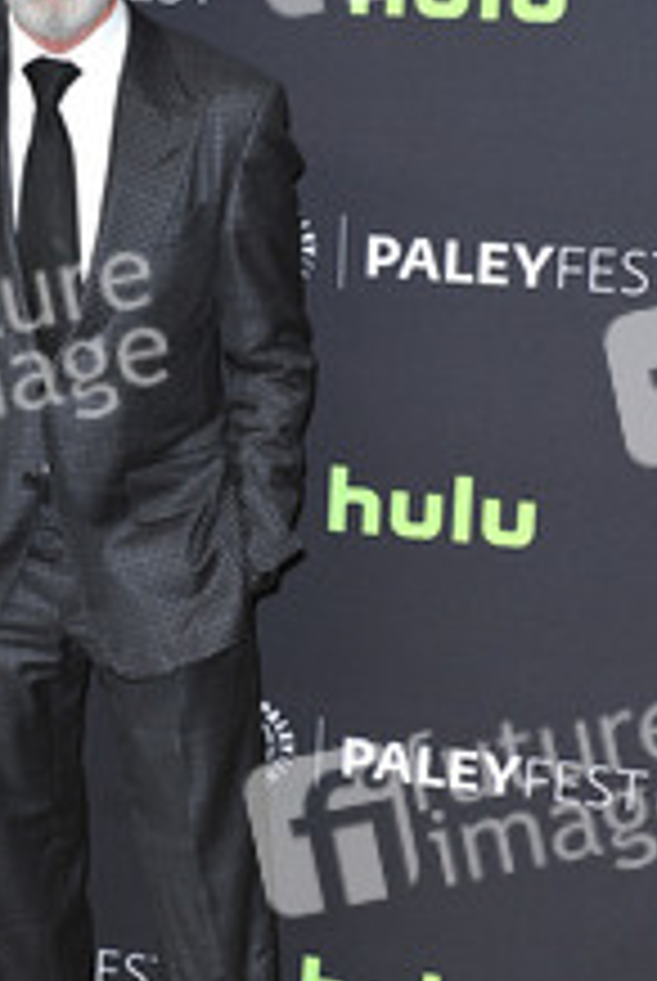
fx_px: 3002
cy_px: 585
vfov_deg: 18.5
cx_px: 70
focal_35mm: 110
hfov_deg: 12.4
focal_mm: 60
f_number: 4.5
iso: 500
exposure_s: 1/320
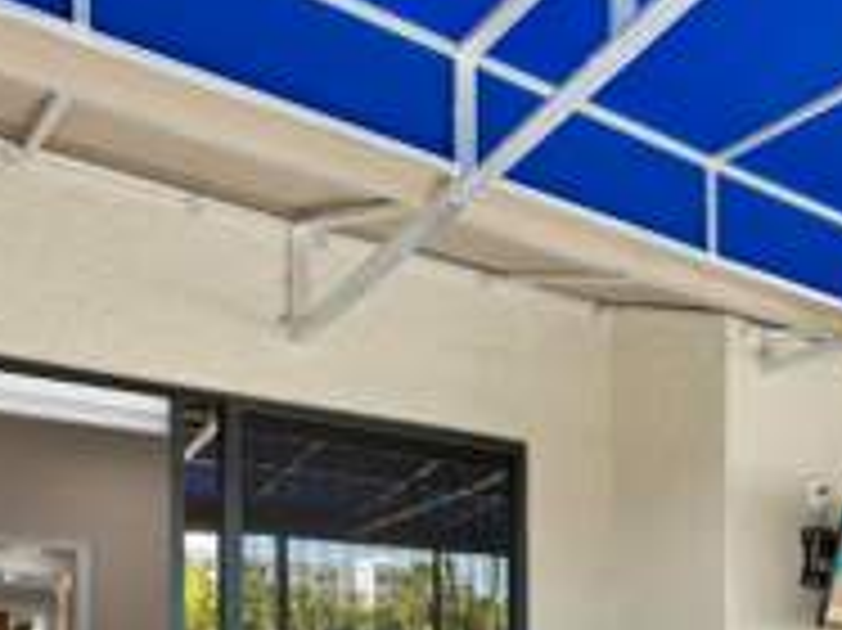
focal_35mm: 36
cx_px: 689
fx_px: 875
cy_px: 657
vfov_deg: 35.1
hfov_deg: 48.1
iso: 400
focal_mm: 7
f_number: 7.1
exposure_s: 1/25
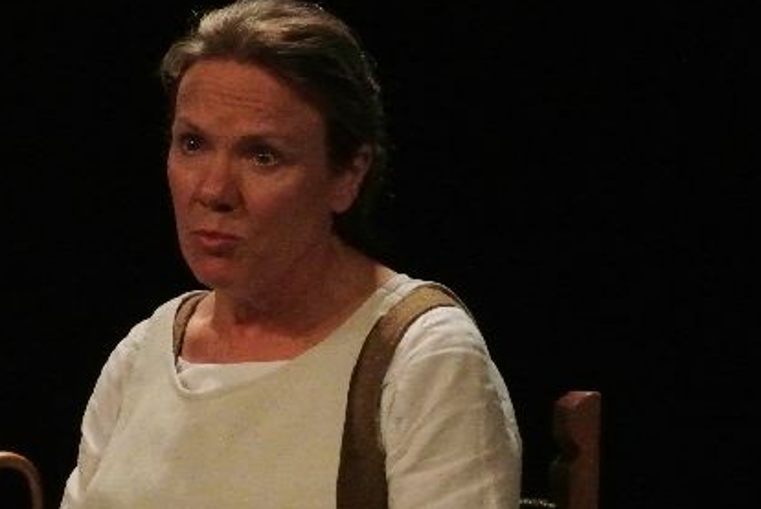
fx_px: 10305
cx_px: 366
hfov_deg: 4.2
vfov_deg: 2.8
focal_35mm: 487
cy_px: 363
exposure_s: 1/80
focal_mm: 93.5
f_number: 7.1
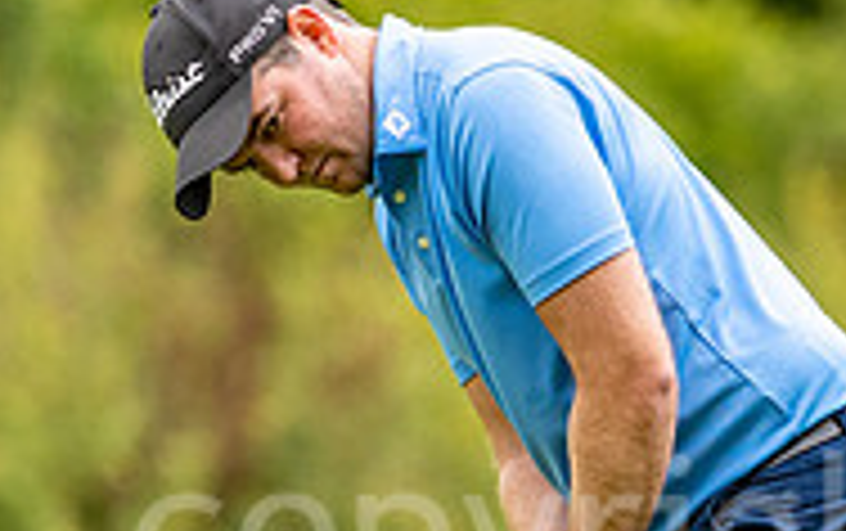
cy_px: 824
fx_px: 19552
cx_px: 724
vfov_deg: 1.6
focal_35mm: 847
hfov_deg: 2.5
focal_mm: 180
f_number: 2.8
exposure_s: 1/800
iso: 200
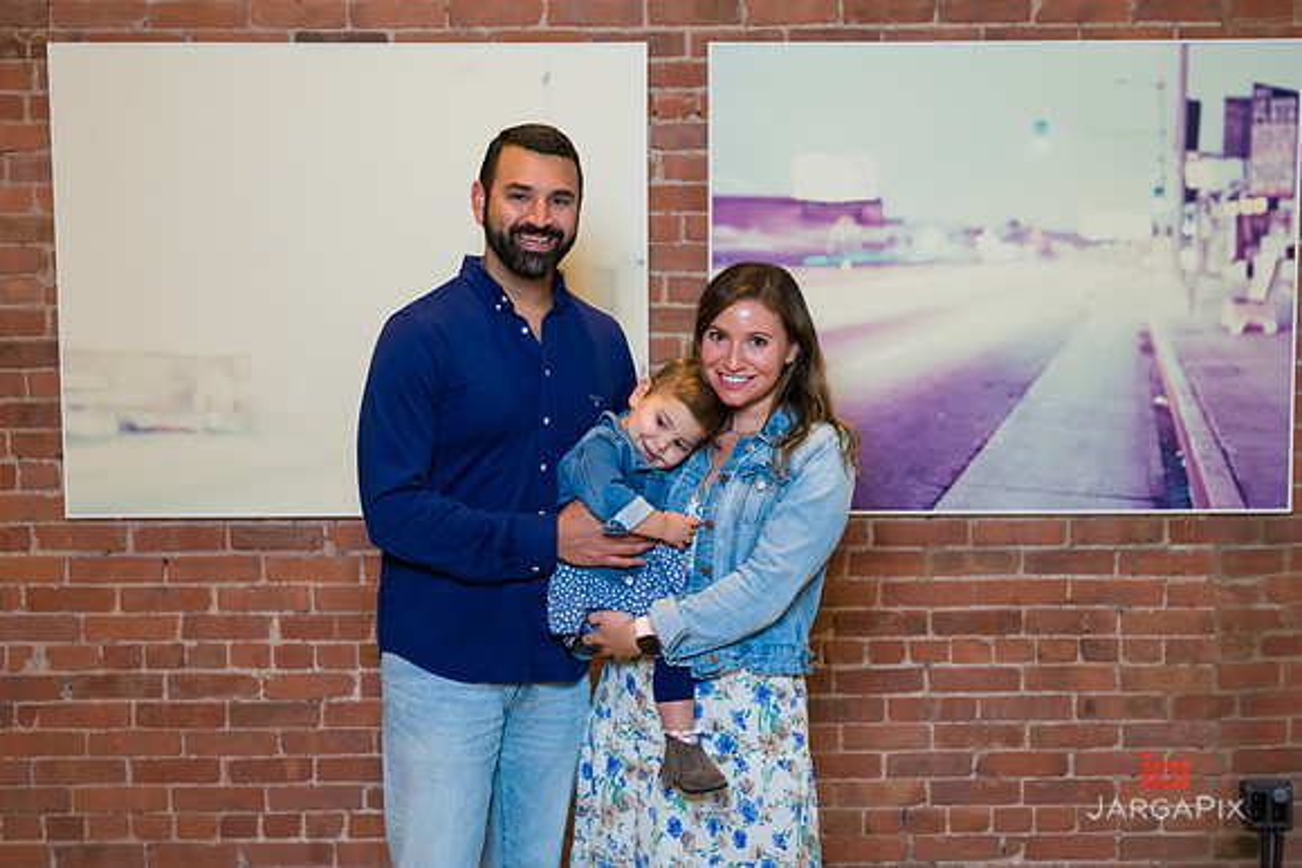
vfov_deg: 24.8
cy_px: 437
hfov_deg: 36.5
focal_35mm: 55
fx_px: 1974
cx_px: 651
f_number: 3.2
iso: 1250
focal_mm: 48
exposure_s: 1/200
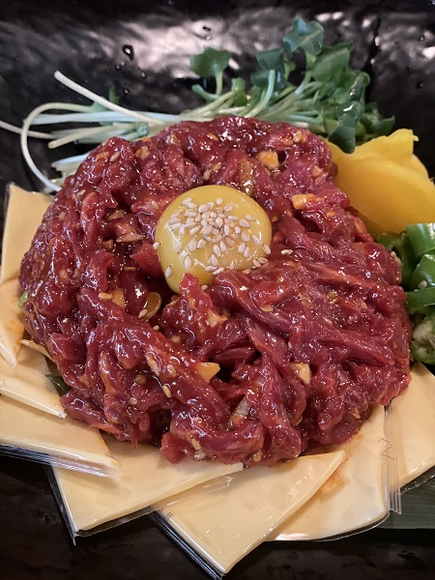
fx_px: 871
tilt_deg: -44.0
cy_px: 290
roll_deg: -3.1
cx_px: 218
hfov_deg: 28.0
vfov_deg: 36.8
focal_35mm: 52
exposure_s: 1/17
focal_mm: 6
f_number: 2
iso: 400
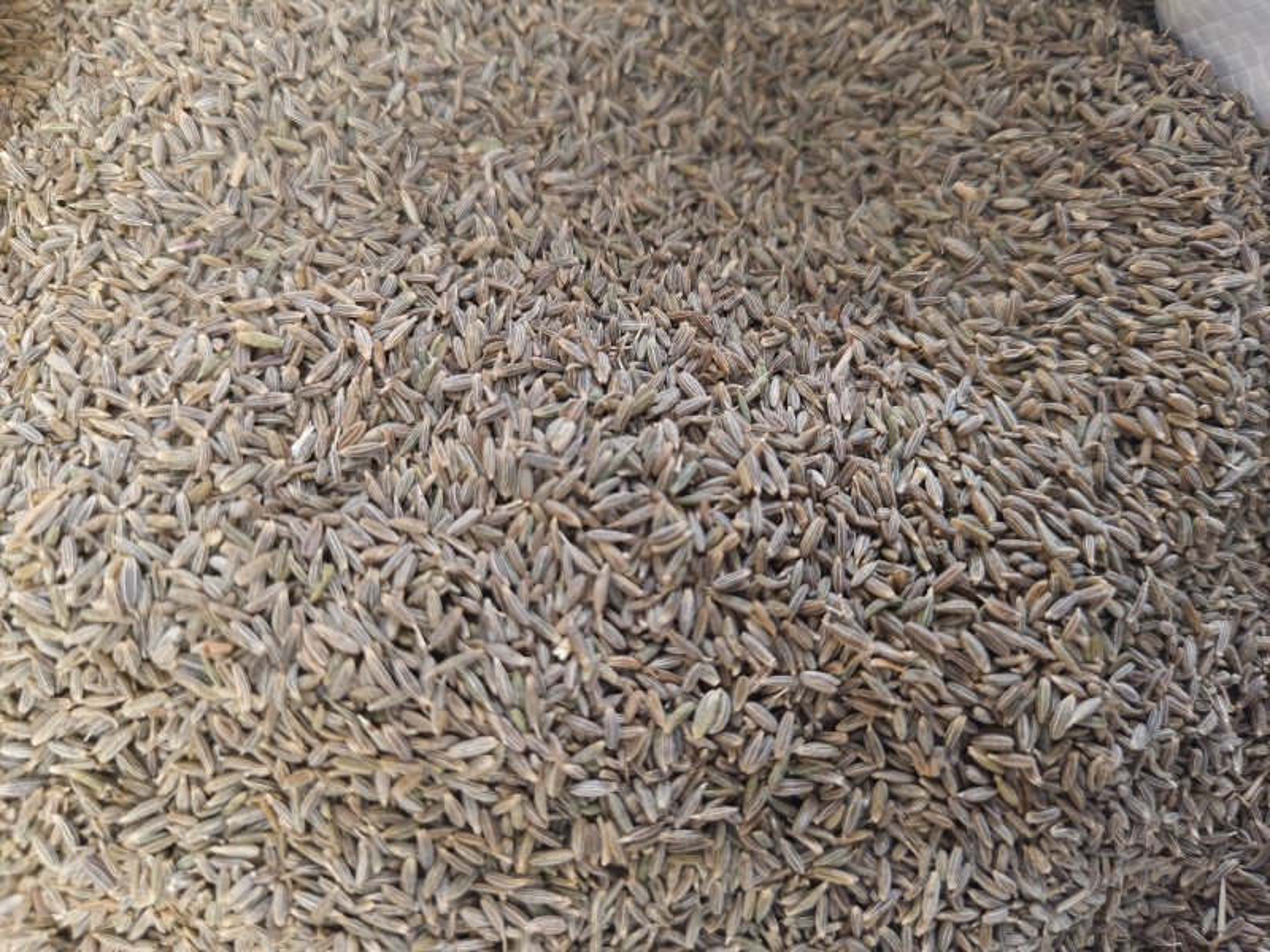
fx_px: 881
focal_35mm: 24
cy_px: 476
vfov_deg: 56.8
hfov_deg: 71.6
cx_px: 635
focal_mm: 5.56
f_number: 1.88
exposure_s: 1/100
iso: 370
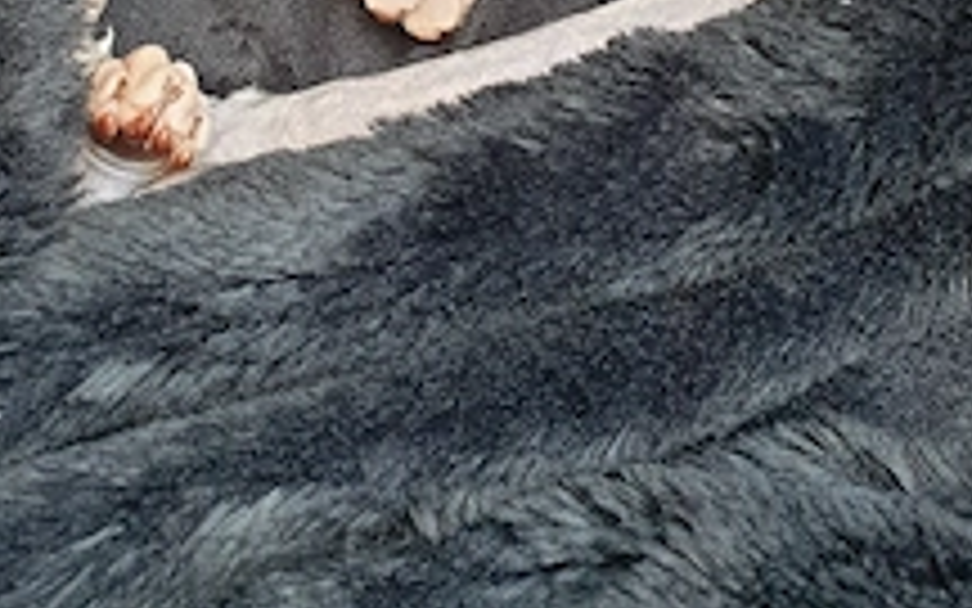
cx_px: 405
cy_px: -158
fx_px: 1351
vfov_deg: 22.9
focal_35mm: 51
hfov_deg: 39.5
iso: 250
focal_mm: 4.3
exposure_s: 1/38
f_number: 2.4
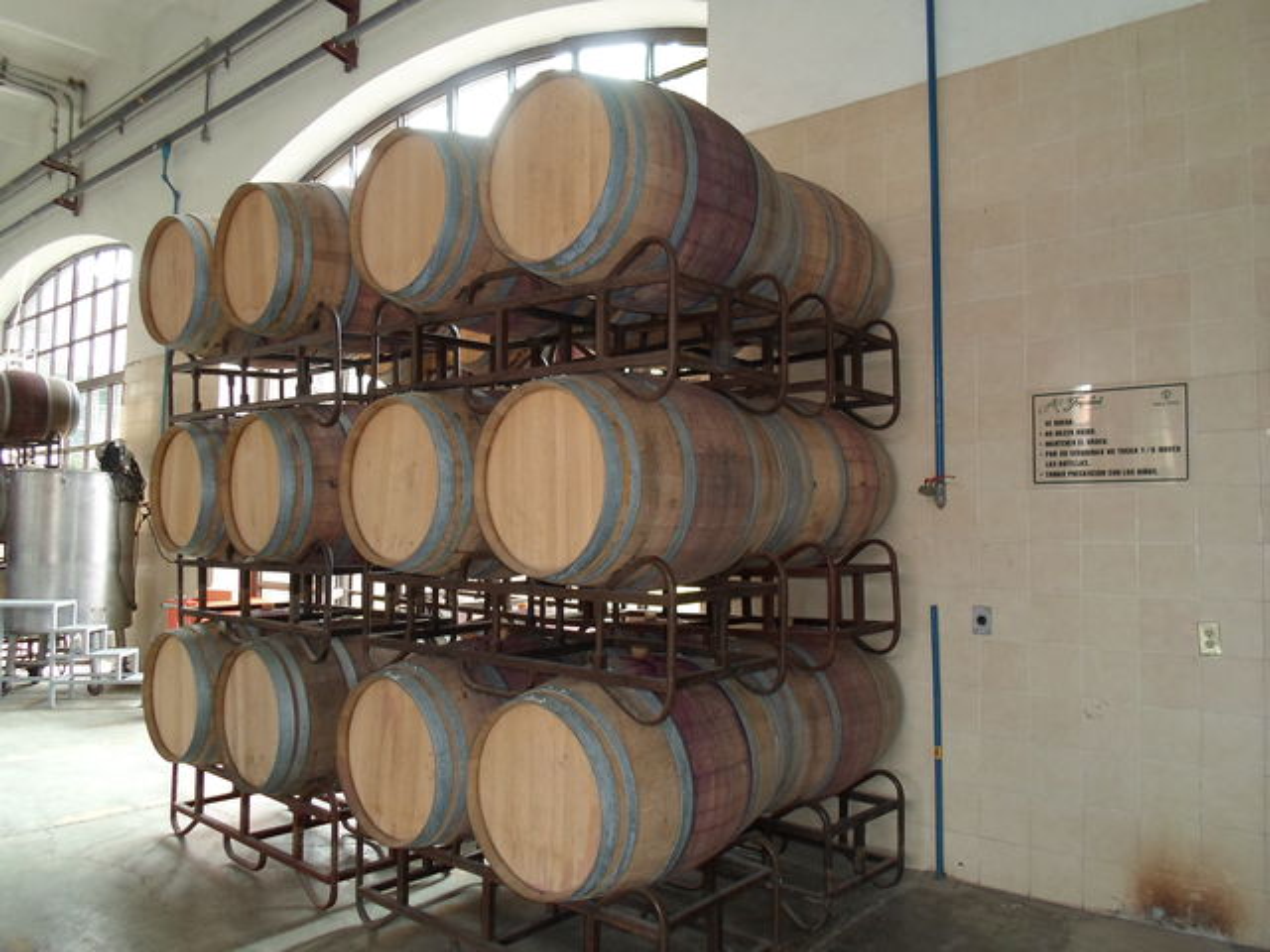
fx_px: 917
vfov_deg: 54.9
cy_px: 476
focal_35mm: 25
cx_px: 635
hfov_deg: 69.4
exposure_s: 1/30
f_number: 2.5
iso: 120
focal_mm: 4.5
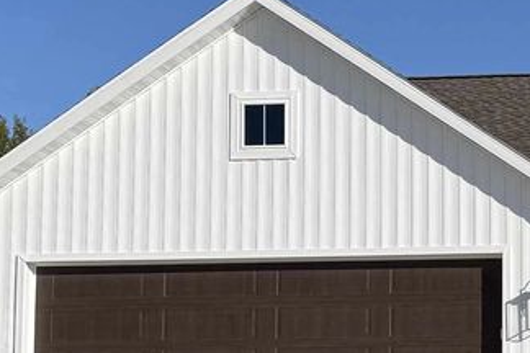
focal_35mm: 79
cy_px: 270
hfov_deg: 23.6
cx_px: 622
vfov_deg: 17.2
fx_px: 1163
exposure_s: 1/7353
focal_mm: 6.76
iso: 80
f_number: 1.78
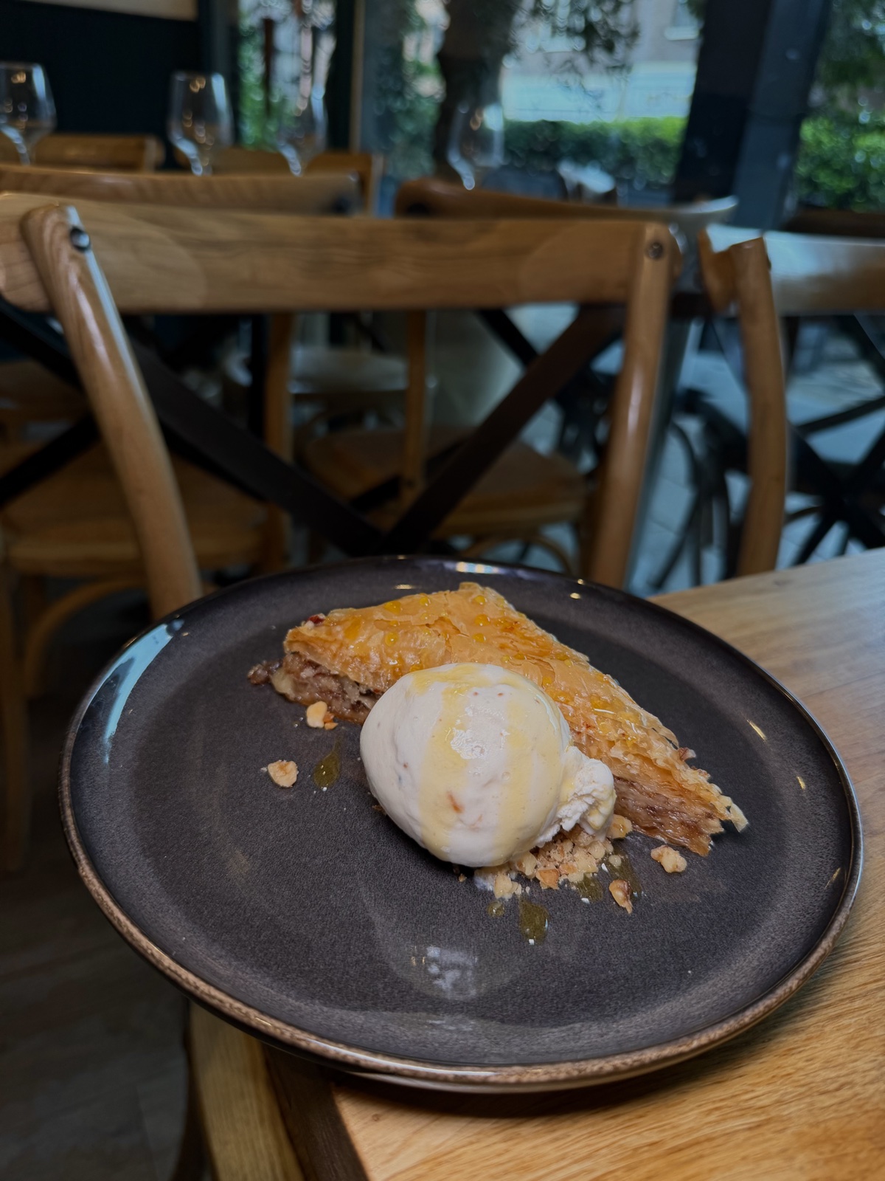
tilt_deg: -27.1
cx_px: 442
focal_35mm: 24
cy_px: 590
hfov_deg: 56.8
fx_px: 818
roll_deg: -5.8
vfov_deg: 71.6
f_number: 1.78
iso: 64
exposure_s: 1/121
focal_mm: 6.76
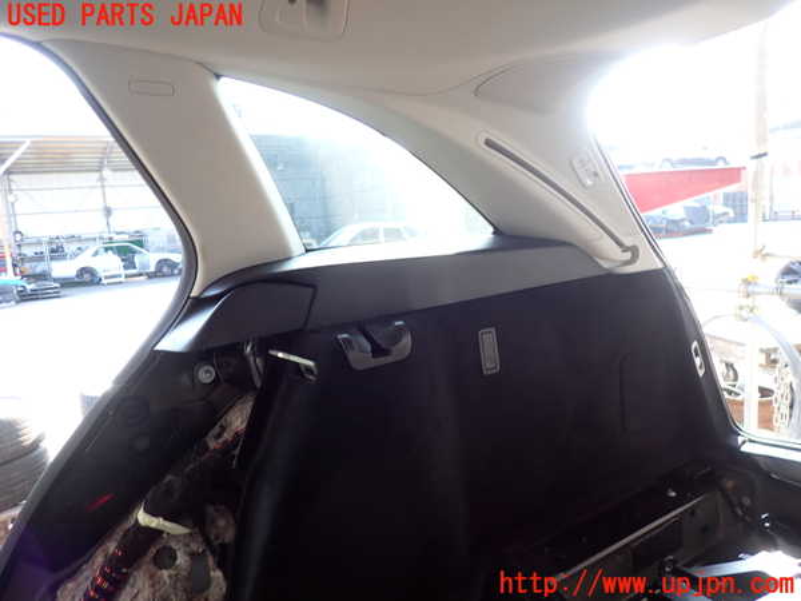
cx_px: 400
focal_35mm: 25
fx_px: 578
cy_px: 300
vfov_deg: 54.9
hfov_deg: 69.4
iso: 100
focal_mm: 4.5
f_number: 2
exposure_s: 1/60
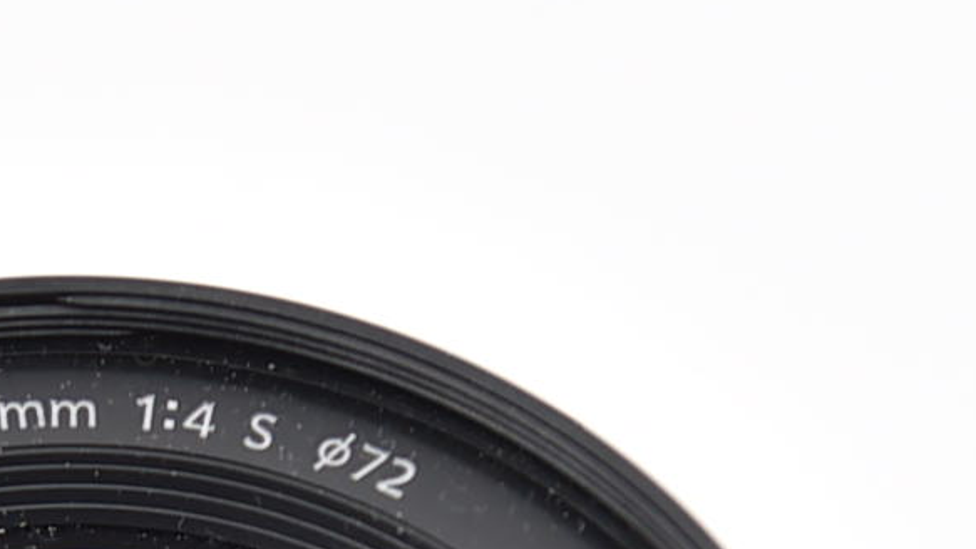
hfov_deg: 6.9
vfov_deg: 3.9
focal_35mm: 310
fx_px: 8023
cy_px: 1297
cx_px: 62
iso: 800
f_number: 5.6
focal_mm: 70
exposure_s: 1/320
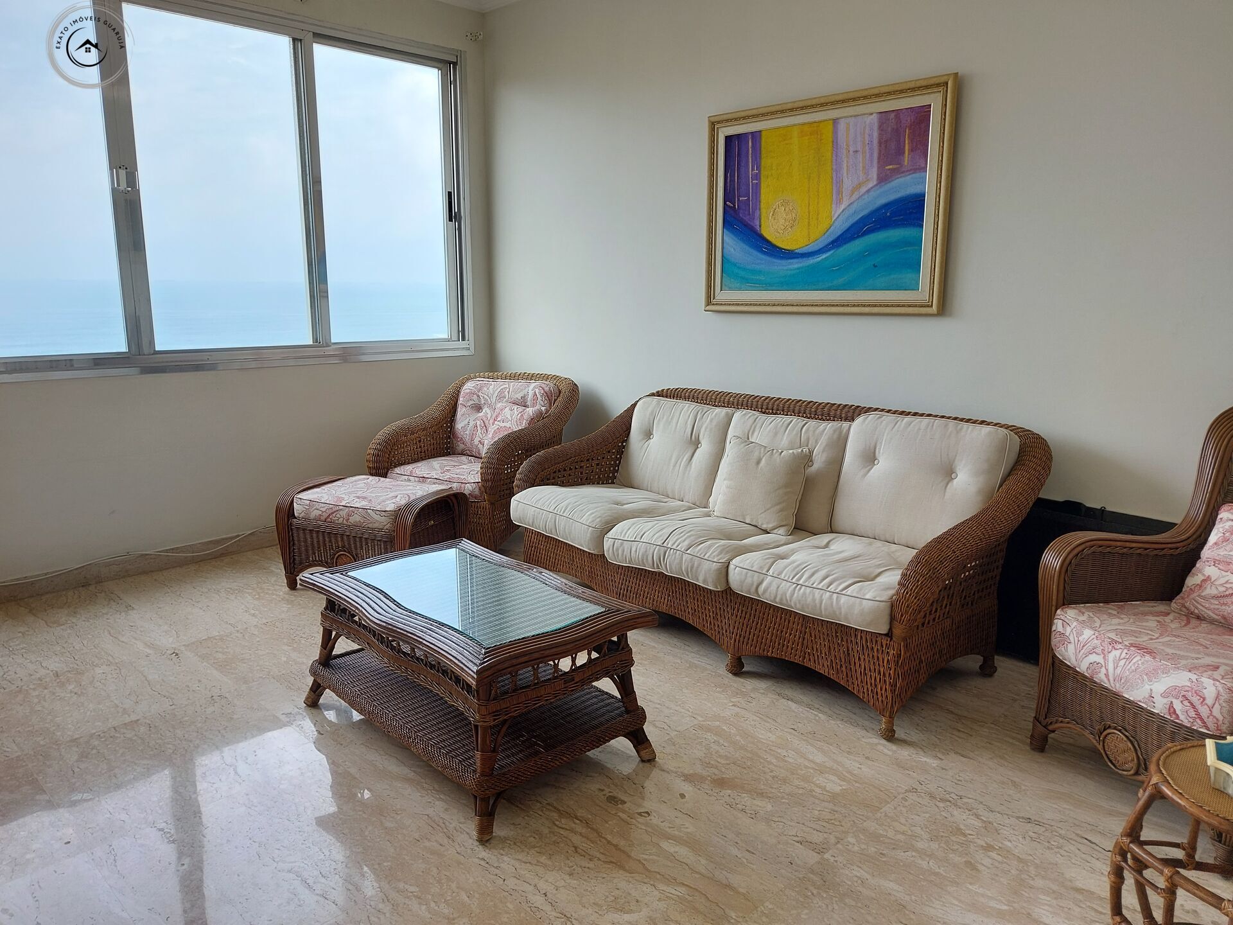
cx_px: 616
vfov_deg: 56.8
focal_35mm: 24
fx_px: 855
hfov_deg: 71.6
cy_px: 462
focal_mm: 5.23
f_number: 1.8
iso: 32
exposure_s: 1/166
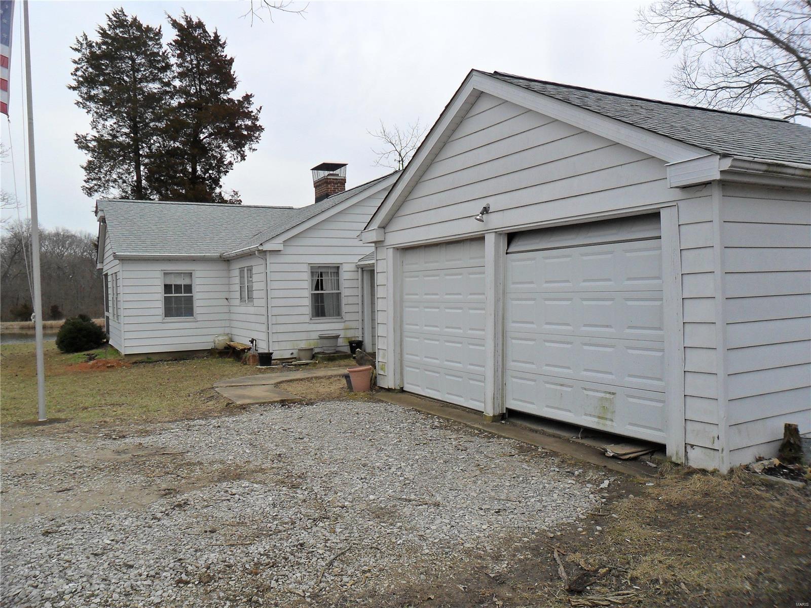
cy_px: 304
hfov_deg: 65.3
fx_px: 633
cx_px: 406
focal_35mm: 27
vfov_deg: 51.4
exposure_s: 1/750
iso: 100
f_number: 3.5
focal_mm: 4.9
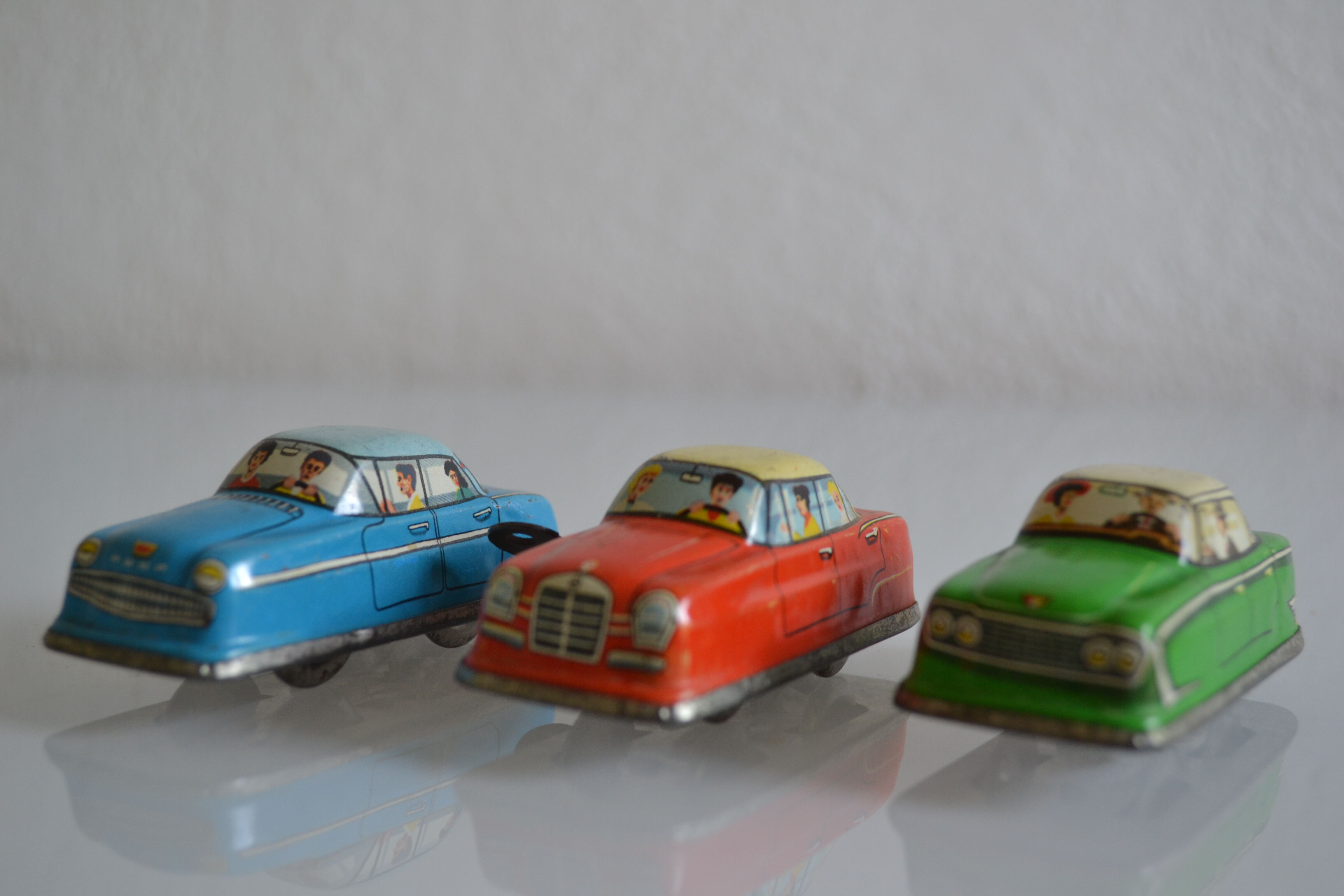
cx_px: 672
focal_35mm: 48
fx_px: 1792
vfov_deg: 28.1
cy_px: 448
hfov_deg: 41.1
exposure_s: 1/50
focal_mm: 32
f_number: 4.8
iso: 400
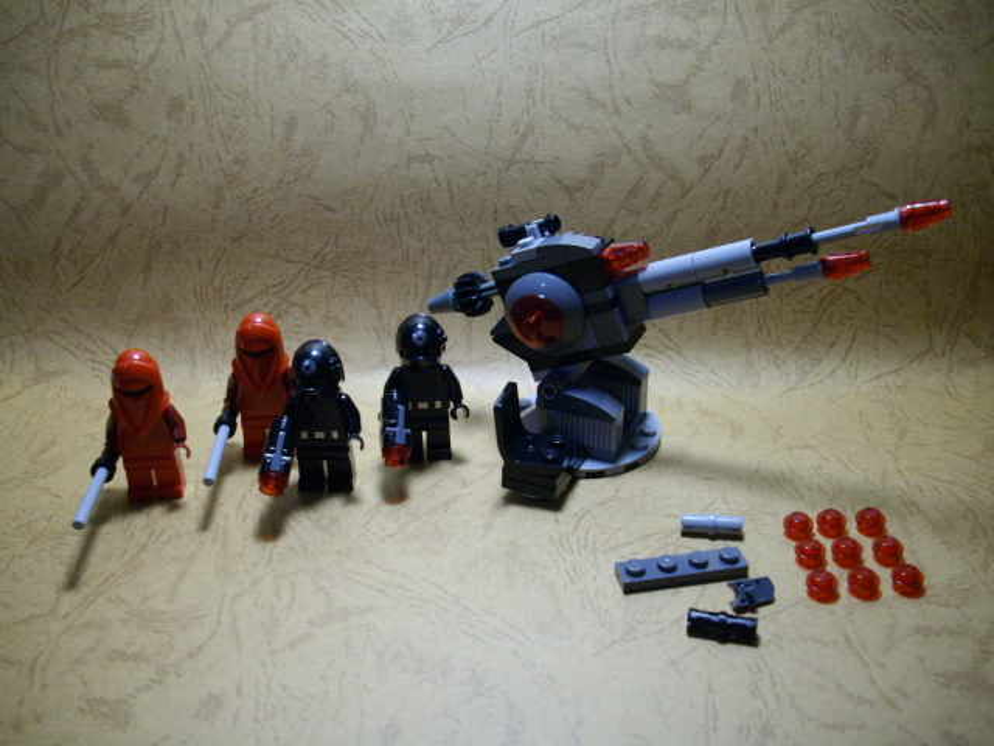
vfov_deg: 38.7
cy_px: 373
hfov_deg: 50.1
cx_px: 497
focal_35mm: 37
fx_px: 1062
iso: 205
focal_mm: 6.2
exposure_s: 1/50
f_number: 2.8
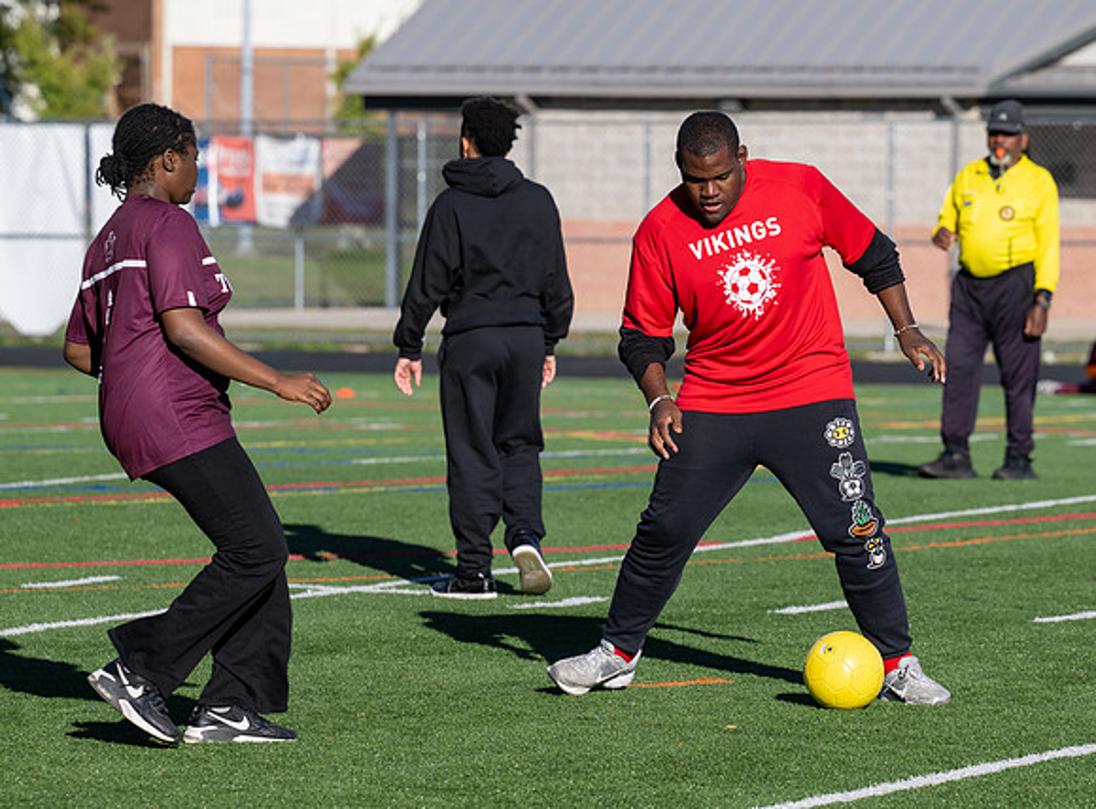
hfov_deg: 9.0
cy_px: 439
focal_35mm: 221
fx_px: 6968
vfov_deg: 6.6
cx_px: 709
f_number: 4.5
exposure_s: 1/1600
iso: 80
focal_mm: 145
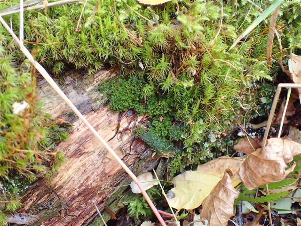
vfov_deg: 46.8
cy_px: 113
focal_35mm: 30
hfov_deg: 60.0
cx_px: 150
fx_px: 261
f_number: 2.3
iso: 400
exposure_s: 1/125
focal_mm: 5.5
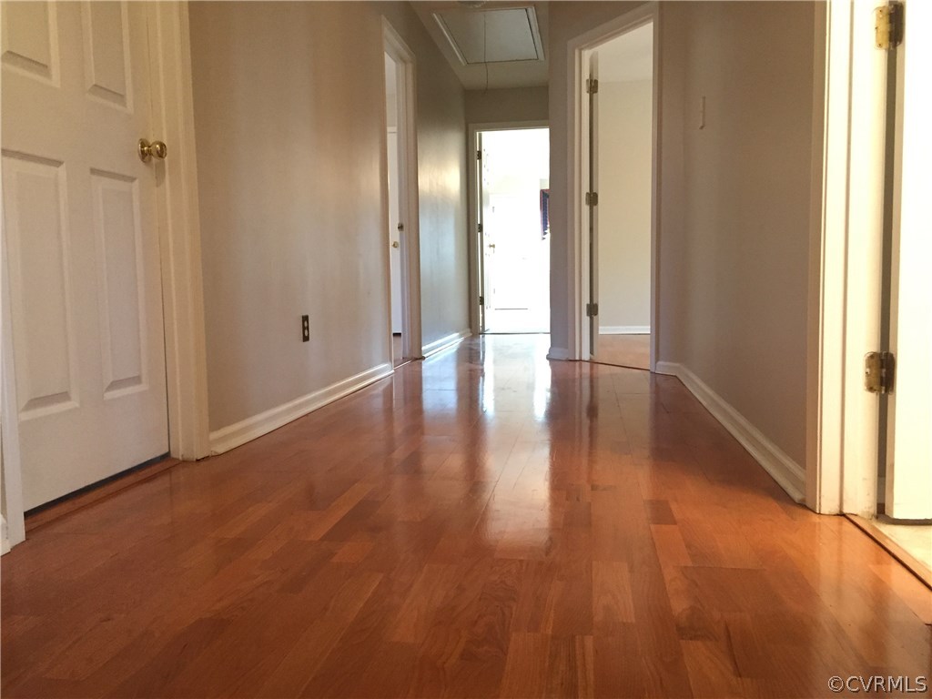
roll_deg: +1.1
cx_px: 466
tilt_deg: -5.4
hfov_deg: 61.7
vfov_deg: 48.2
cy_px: 350
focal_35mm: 29
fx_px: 781
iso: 250
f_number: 2.2
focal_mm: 4.15
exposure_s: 1/30
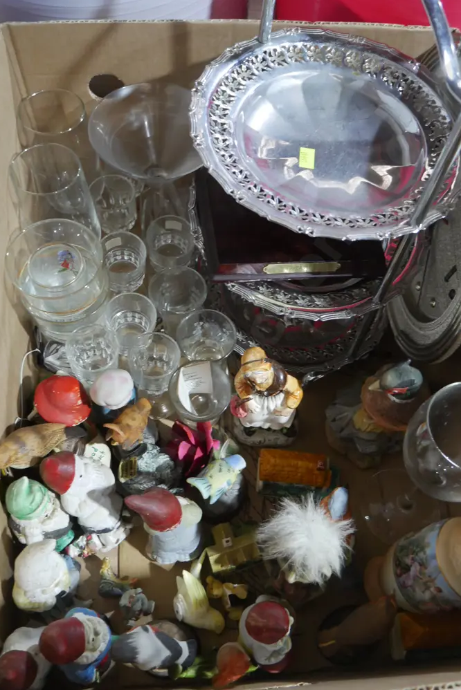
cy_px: 353
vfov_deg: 58.7
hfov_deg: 41.1
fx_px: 614
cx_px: 249
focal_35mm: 32
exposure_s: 1/60
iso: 1600
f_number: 3.6
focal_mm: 15
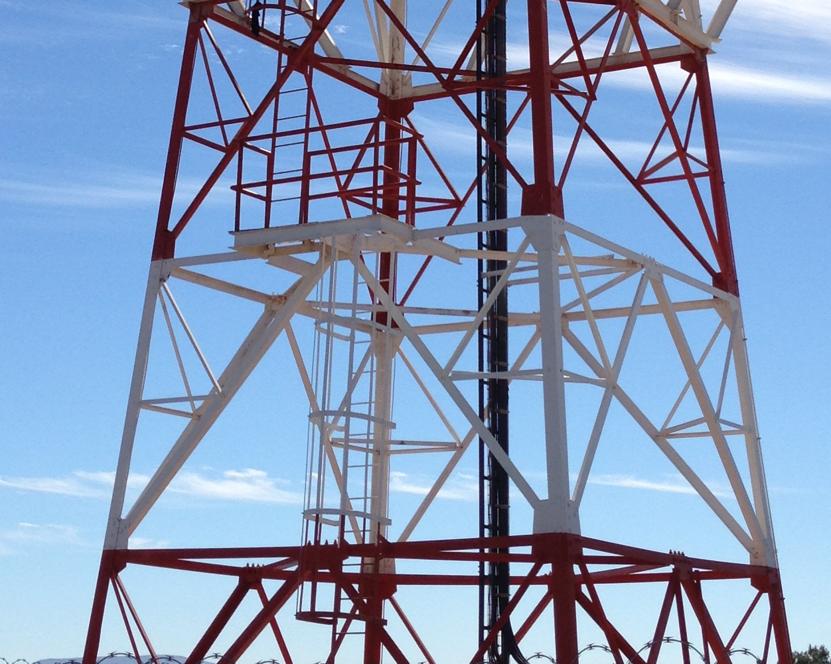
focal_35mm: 84
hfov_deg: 22.7
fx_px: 2065
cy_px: -18
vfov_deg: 17.8
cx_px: 443
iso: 50
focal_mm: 4.12
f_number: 2.4
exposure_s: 1/2358
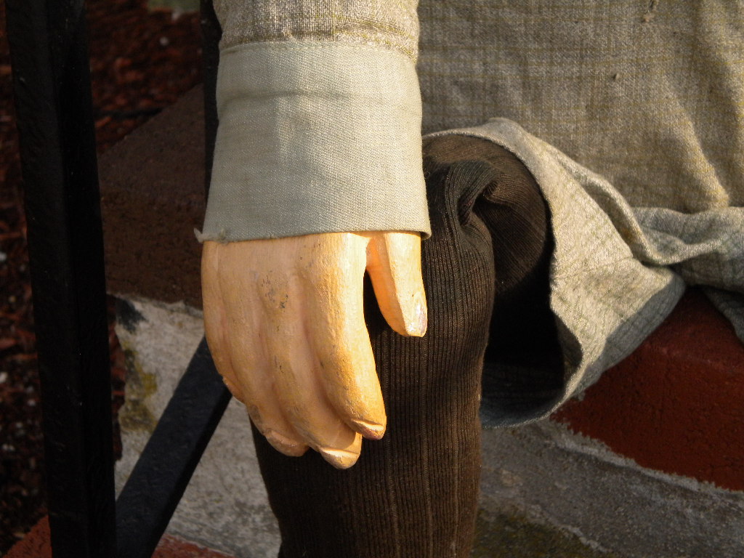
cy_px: 279
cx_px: 372
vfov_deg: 18.7
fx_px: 1698
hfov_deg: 24.7
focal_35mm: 79
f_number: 5.1
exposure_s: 1/443
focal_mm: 14.3
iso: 262
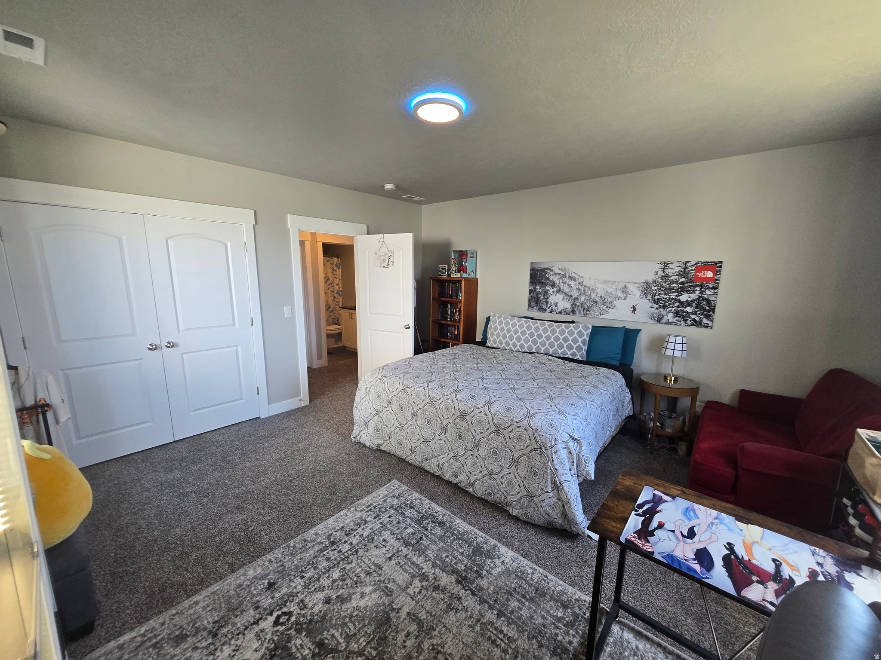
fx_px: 331
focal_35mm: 13
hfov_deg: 106.2
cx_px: 440
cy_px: 330
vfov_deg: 89.9
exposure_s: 1/50
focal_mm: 1.7
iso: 80
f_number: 2.2
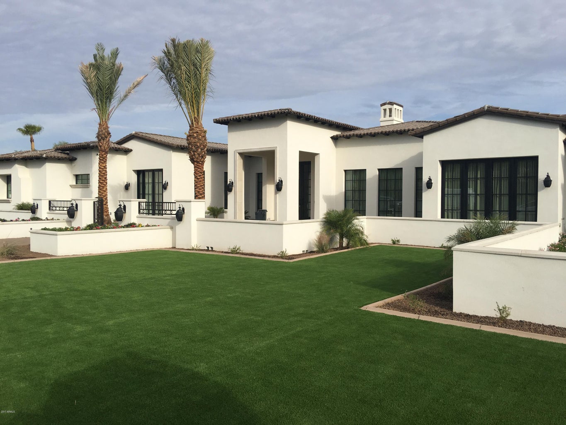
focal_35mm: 29
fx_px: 474
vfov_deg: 48.2
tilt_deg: -0.2
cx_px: 283
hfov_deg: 61.7
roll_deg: -0.9
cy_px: 212
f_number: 2.2
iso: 25
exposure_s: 1/1672
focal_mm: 4.15
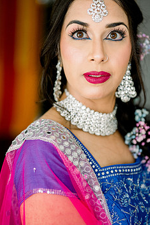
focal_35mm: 65
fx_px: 406
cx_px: 84
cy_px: 111
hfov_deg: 20.9
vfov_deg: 30.9
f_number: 1.4
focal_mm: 50
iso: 320
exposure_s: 1/160
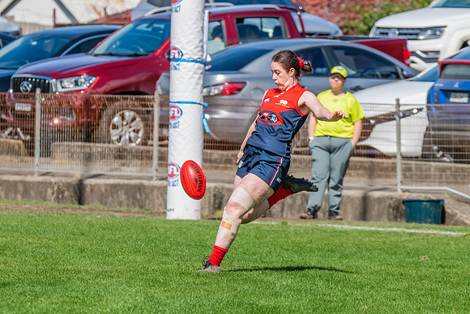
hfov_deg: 4.2
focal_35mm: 494
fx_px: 6450
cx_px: 184
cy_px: 150
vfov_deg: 2.8
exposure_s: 1/1600
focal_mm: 320
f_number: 11
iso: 800
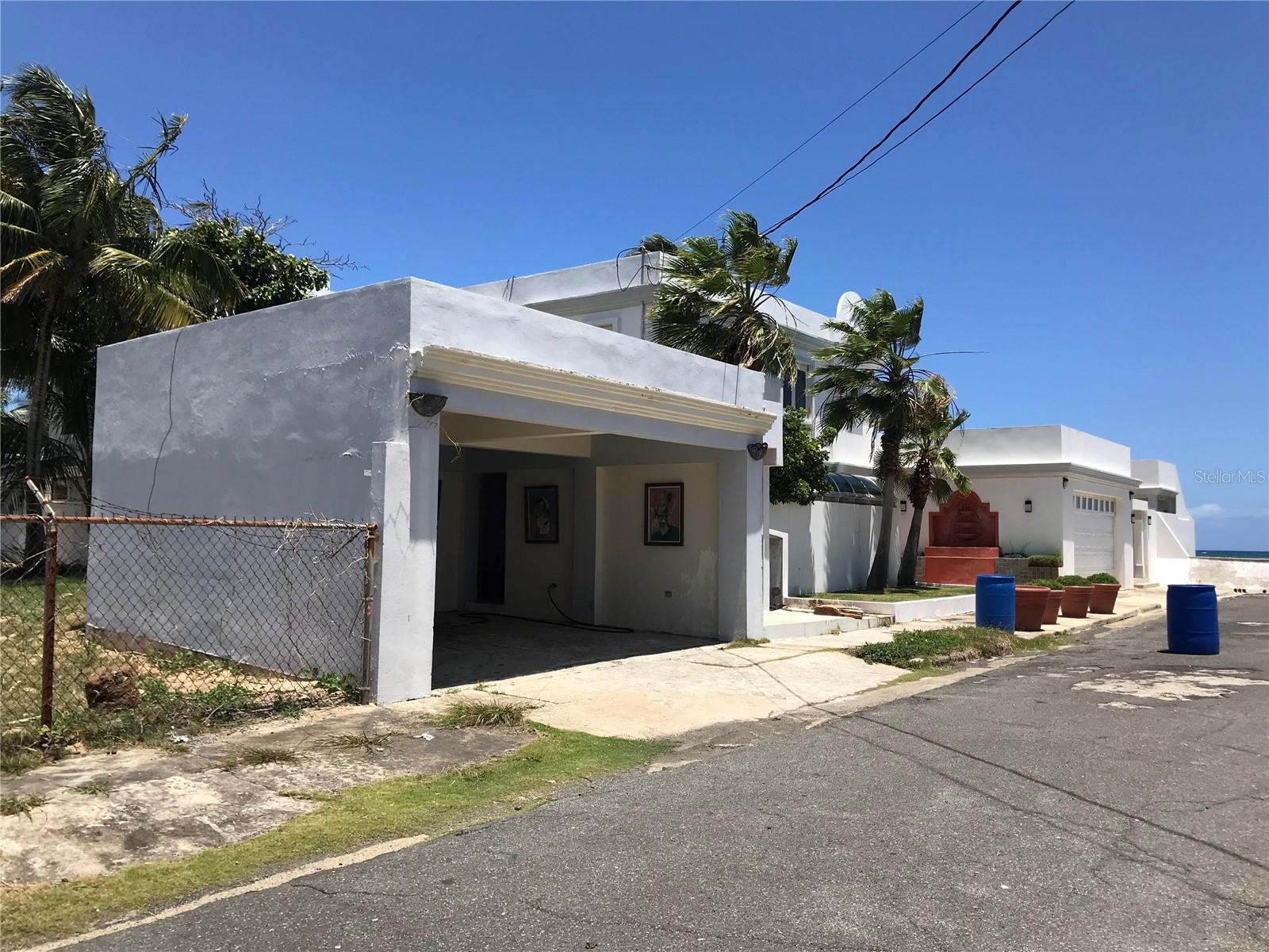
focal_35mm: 28
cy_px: 476
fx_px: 1026
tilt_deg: +3.3
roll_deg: -1.1
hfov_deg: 63.4
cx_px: 634
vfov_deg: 49.7
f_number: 1.8
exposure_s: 1/2817
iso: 20
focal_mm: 3.99
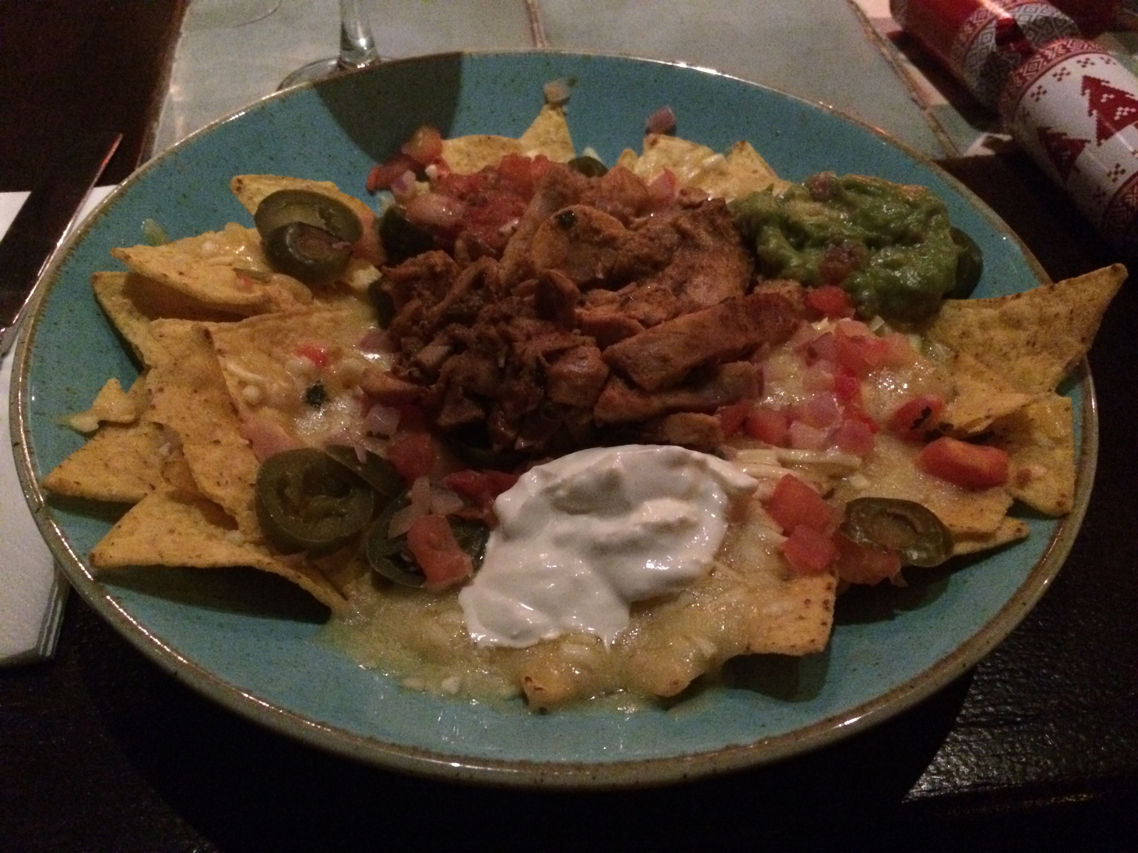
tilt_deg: -47.6
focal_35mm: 29
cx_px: 569
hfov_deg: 61.7
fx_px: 953
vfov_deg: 48.2
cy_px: 426
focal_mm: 4.15
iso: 640
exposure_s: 1/17
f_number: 2.2
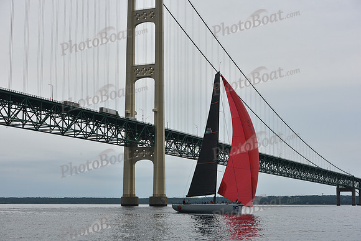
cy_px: 120
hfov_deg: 28.8
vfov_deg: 19.5
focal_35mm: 70
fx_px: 702
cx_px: 180
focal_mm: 70
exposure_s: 1/800
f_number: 8
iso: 250
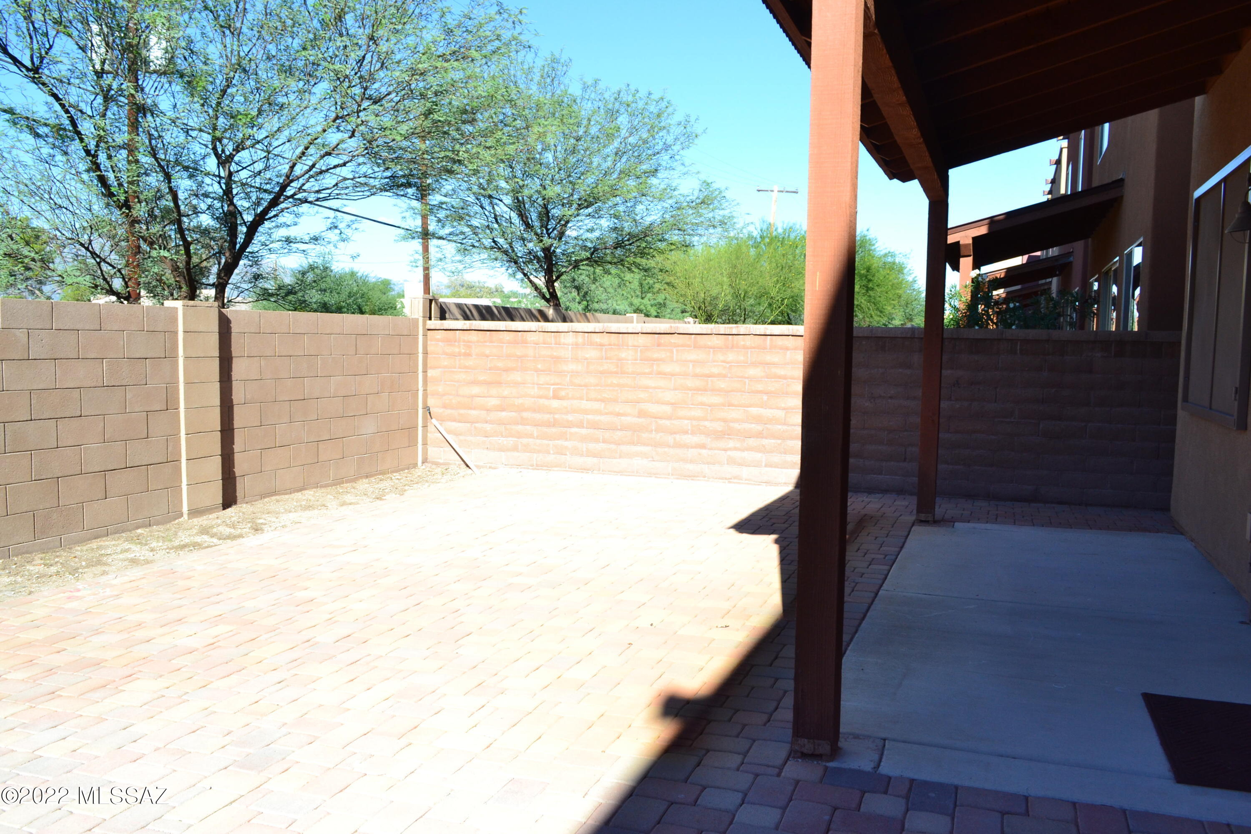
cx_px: 626
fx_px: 938
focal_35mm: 27
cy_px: 417
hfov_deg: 67.4
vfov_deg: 47.9
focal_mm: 18
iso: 400
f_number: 10
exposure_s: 1/250
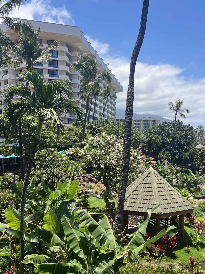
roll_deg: +1.3
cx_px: 119
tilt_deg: -4.7
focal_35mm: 36
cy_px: 168
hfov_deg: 39.6
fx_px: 284
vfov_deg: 50.9
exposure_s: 1/3165
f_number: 1.5
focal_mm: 5.7
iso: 50
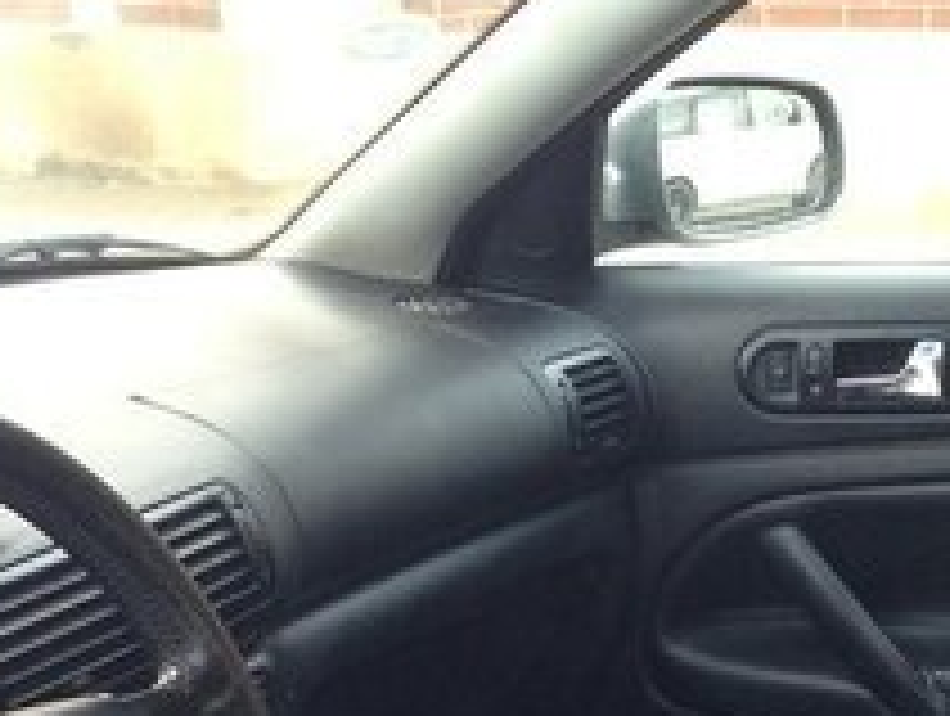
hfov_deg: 19.0
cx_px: 527
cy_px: 1060
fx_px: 2832
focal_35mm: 103
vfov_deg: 13.6
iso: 64
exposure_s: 1/60
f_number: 2.4
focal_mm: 4.12
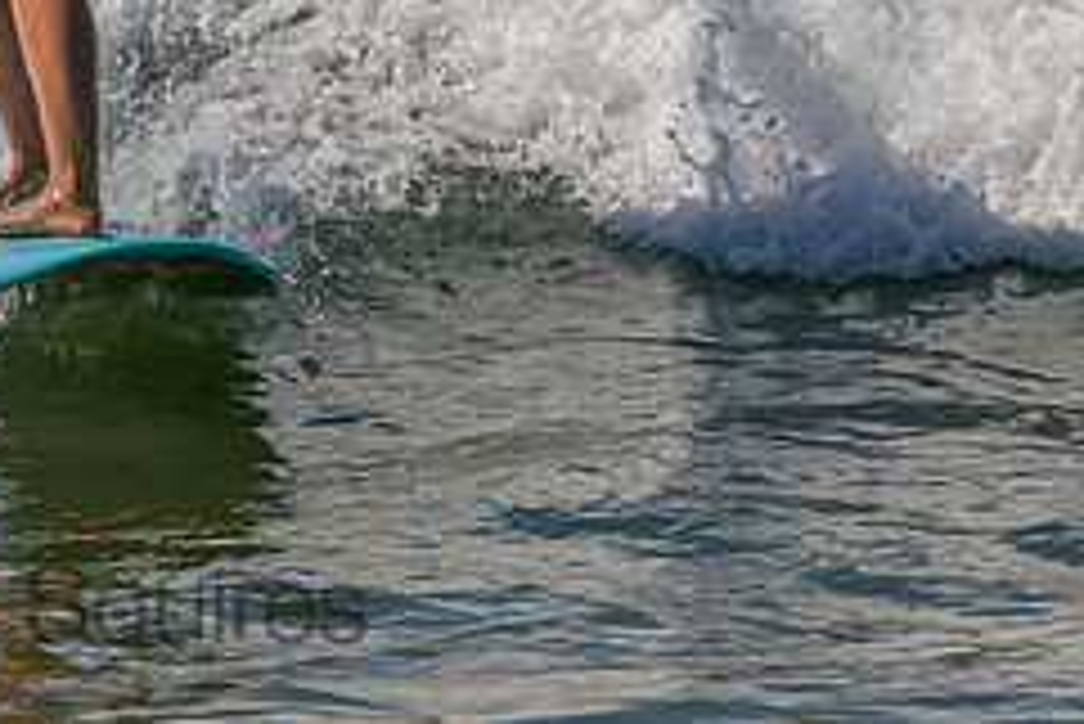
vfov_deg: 1.1
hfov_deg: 1.6
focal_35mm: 1271
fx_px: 38293
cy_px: -250
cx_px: -41
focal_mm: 470
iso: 200
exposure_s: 1/2000
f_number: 10
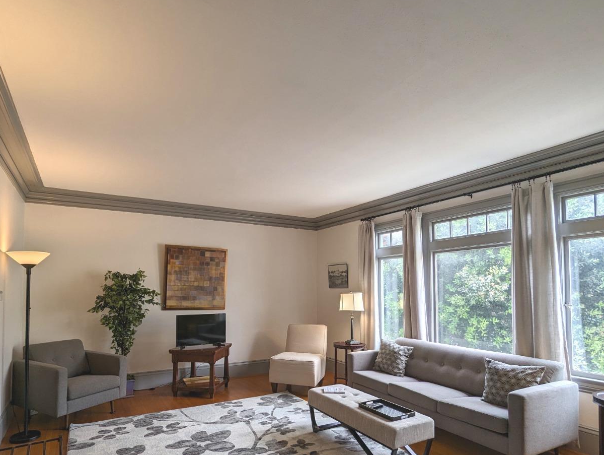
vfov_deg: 65.4
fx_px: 349
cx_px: 279
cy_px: 277
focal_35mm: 20
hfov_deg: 81.5
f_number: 2.2
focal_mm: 2.35
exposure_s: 1/131
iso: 44
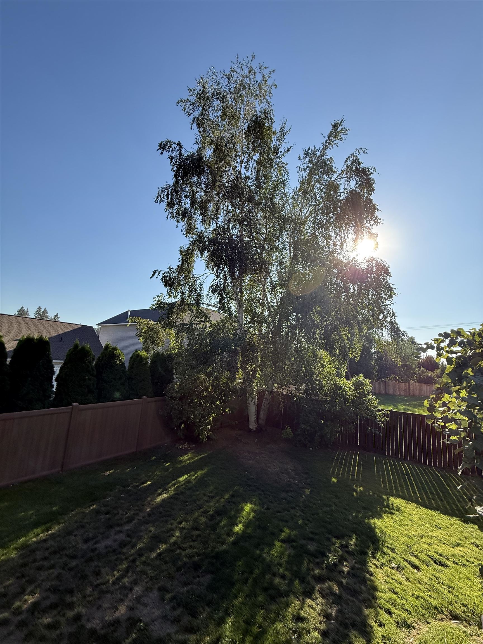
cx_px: 242
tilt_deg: +8.9
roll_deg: -4.0
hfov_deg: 85.7
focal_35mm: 14
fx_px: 260
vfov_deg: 102.1
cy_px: 322
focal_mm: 2.22
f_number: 2.2
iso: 64
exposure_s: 1/901
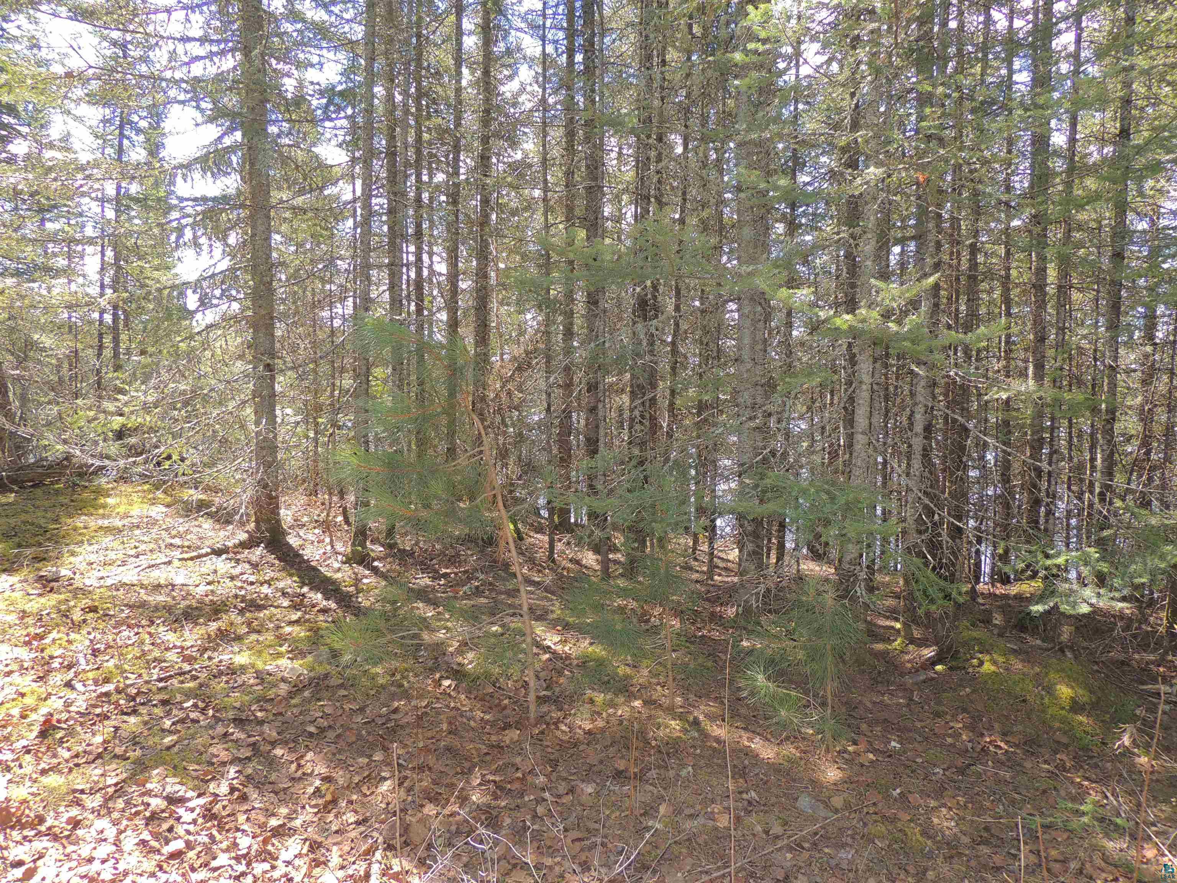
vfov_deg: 56.8
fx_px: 816
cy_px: 442
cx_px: 588
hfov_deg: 71.6
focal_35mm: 24
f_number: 3
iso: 100
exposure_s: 1/125
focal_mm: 4.3
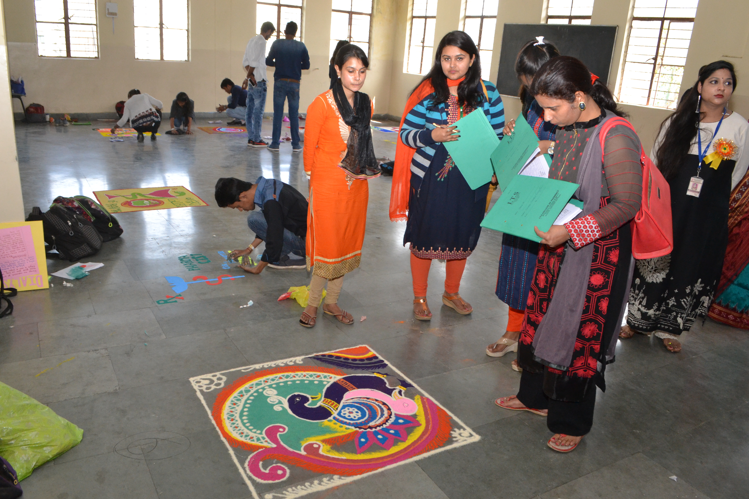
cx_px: 374
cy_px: 250
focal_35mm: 27
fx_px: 562
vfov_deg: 47.9
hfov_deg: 67.4
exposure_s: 1/200
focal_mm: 18
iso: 1600
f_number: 9
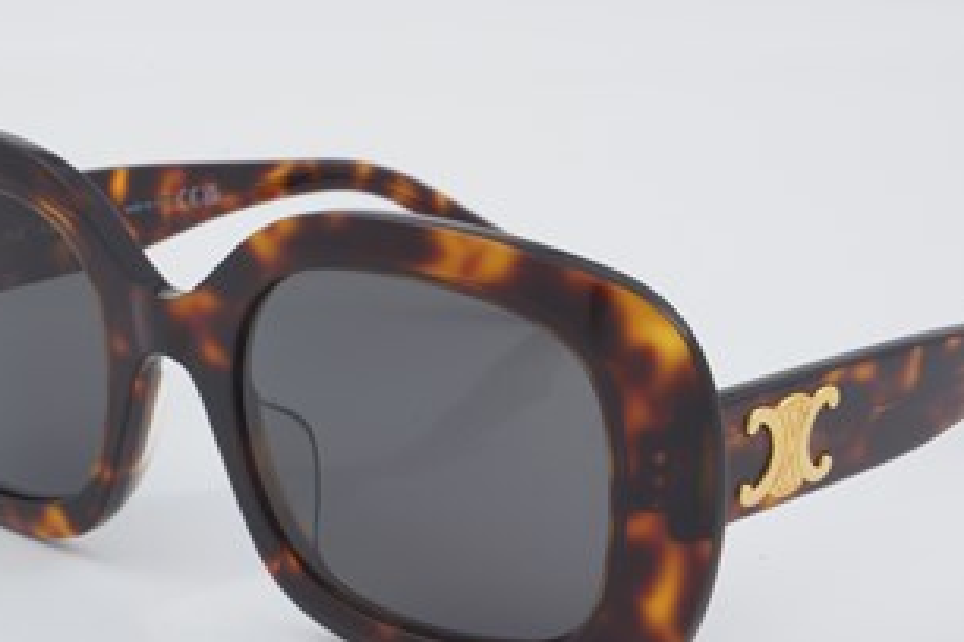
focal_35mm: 98
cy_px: 387
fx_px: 2624
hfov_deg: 20.8
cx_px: 457
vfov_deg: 14.0
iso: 100
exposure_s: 1/3
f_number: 32
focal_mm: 50
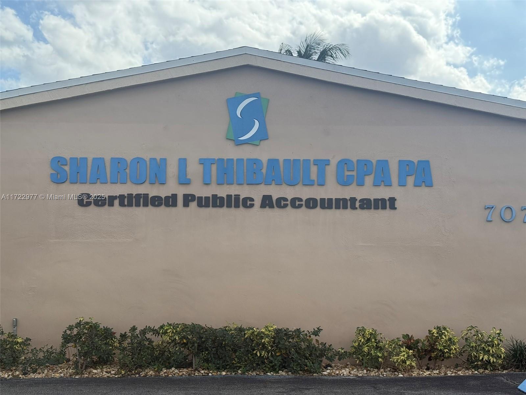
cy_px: 198
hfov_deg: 39.7
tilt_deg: +2.3
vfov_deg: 30.3
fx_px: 729
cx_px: 263
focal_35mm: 48
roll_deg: +0.0
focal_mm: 6.76
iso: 80
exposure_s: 1/3704
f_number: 1.78
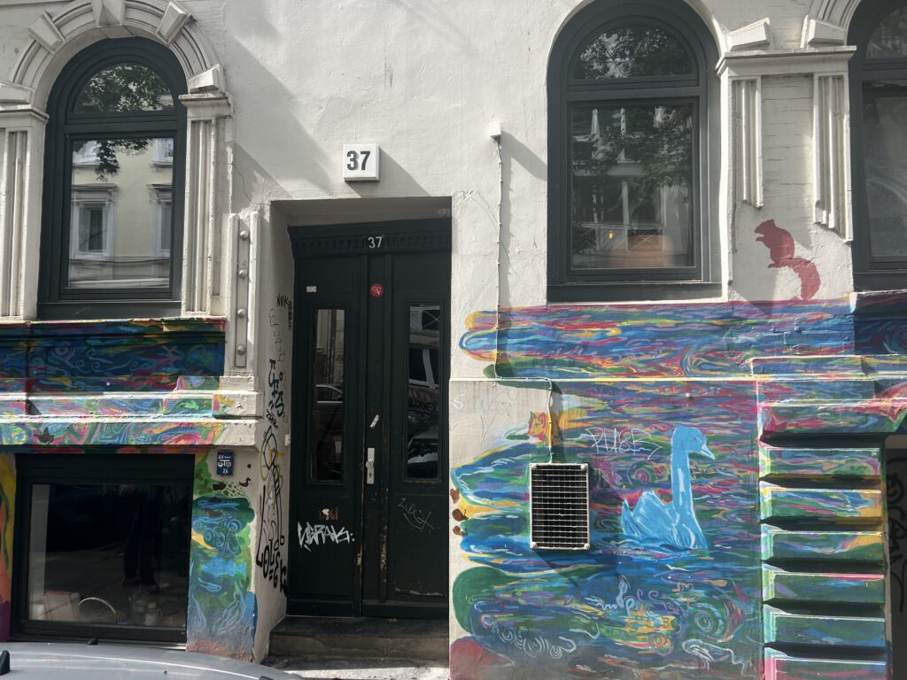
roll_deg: +0.2
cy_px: 340
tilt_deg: +4.3
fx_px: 681
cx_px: 454
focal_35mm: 26
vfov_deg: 53.1
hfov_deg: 67.3
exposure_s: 1/353
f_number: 1.5
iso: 50
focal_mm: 5.7
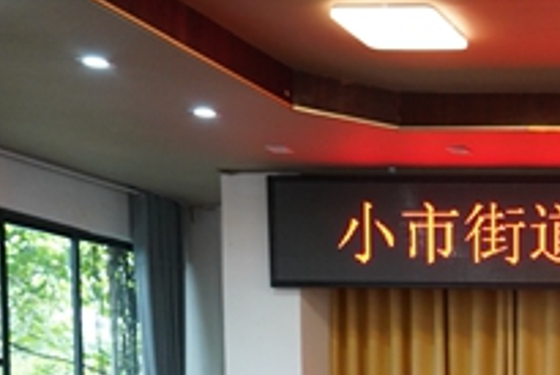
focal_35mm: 75
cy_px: 532
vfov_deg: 16.8
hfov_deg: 22.8
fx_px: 1167
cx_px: 803
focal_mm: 24
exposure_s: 1/160
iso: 3200
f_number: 4
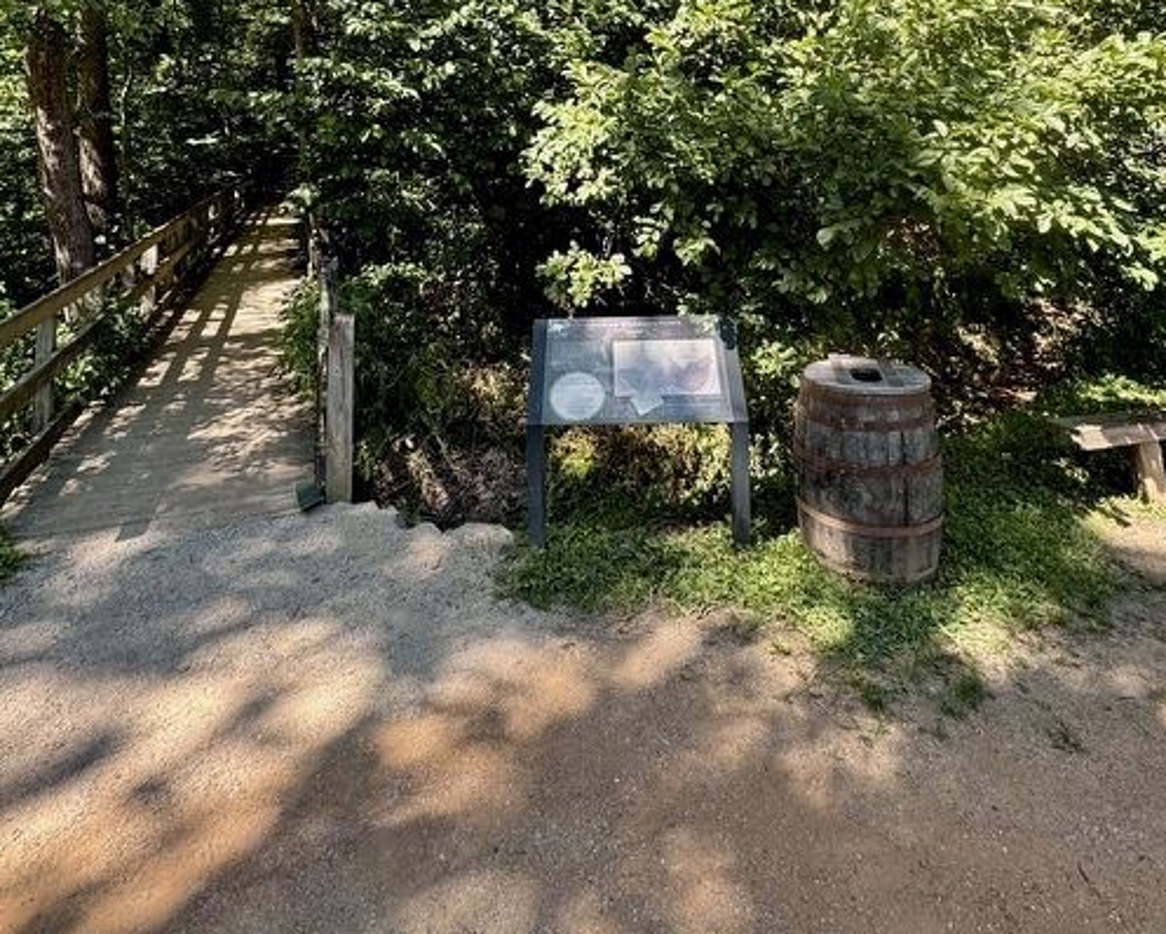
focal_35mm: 22
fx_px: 759
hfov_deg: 75.0
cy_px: 136
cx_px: 591
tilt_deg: +5.3
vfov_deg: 56.6
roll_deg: +2.0
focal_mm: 2.22
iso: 40
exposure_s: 1/207
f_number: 2.2
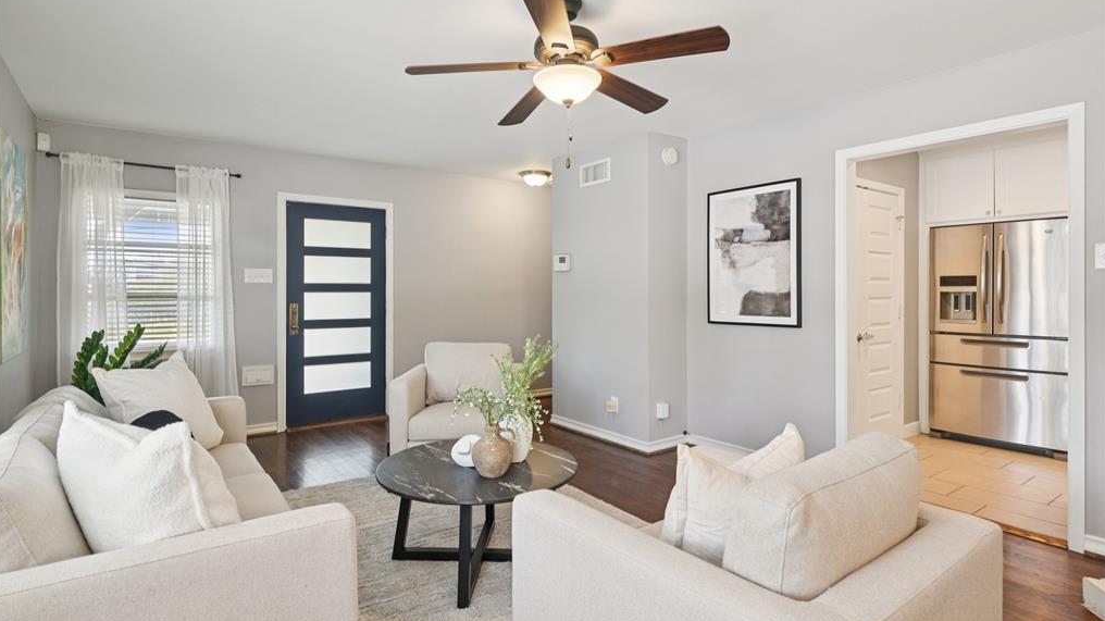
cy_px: 289
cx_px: 550
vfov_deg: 56.9
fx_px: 572
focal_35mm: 20
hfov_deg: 88.0
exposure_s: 1/30
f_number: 8
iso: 400
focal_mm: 18.5
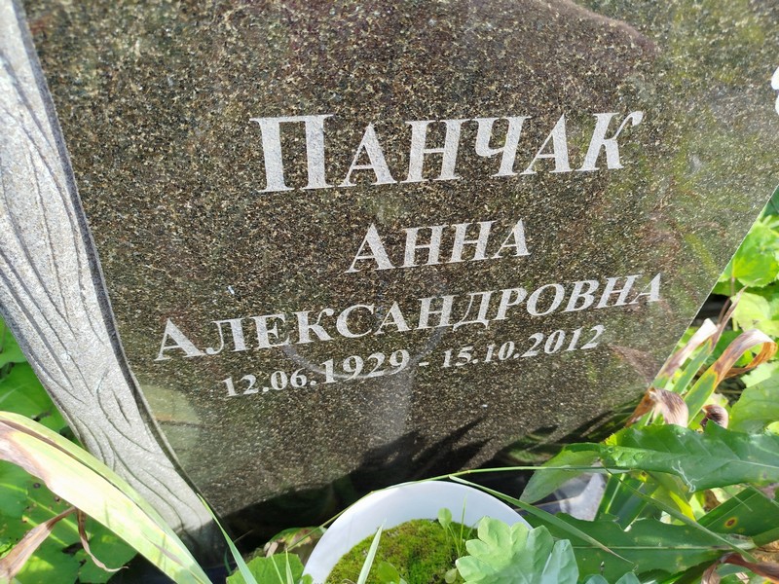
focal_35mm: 24
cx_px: 390
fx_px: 540
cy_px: 292
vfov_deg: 56.8
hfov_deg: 71.6
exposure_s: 1/261
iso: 50
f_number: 1.7
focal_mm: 5.31
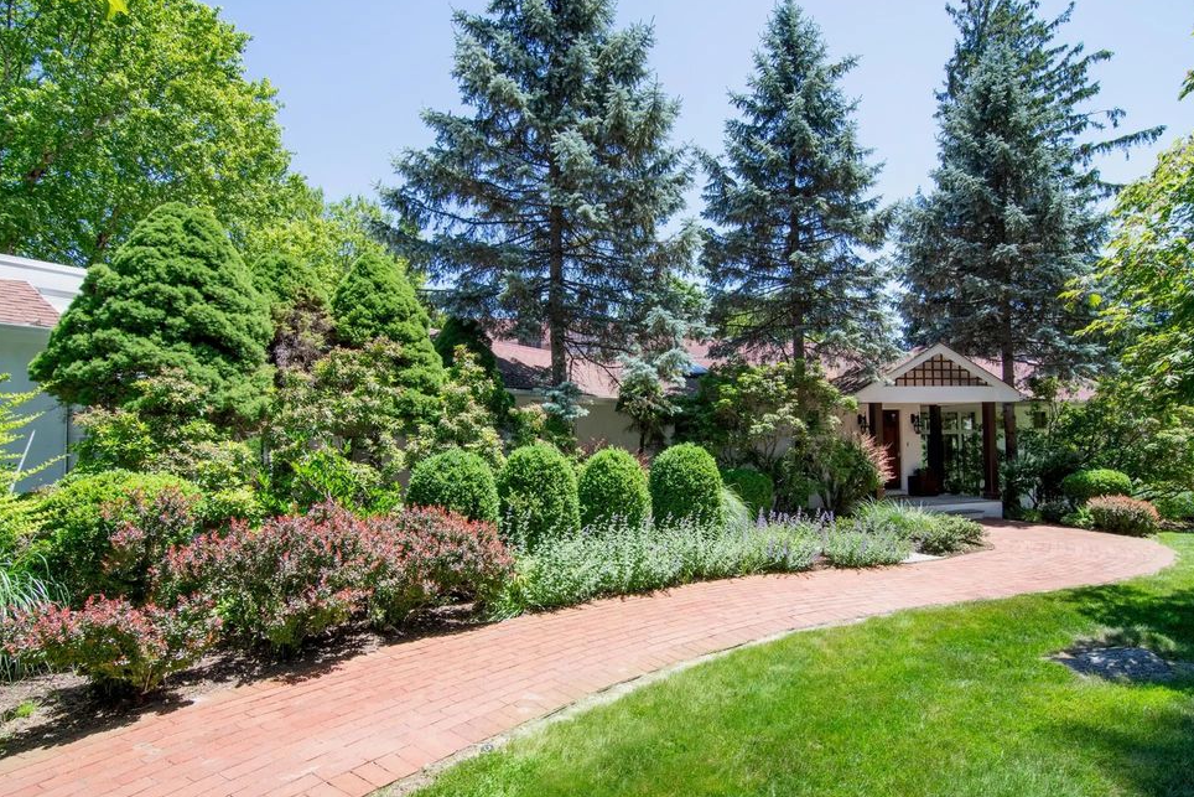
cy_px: 408
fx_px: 582
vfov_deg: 68.8
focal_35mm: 18
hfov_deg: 91.4
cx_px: 628
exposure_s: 1/250
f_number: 11
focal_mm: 11
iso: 640
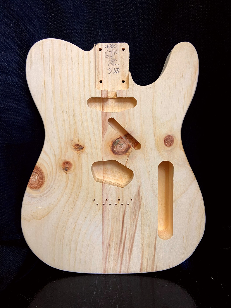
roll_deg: +0.5
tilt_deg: -9.0
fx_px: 231
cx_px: 116
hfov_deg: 53.1
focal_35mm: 26
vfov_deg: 67.3
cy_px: 154
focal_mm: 4.25
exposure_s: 1/60
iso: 100
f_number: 1.8
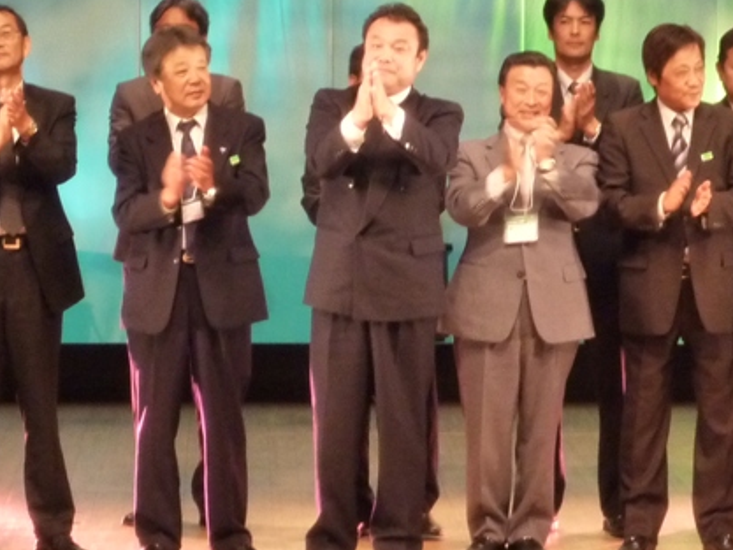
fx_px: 5846
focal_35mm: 276
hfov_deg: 7.2
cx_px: 362
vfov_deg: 5.4
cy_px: 162
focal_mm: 17.3
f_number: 5.6
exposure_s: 1/30
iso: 400
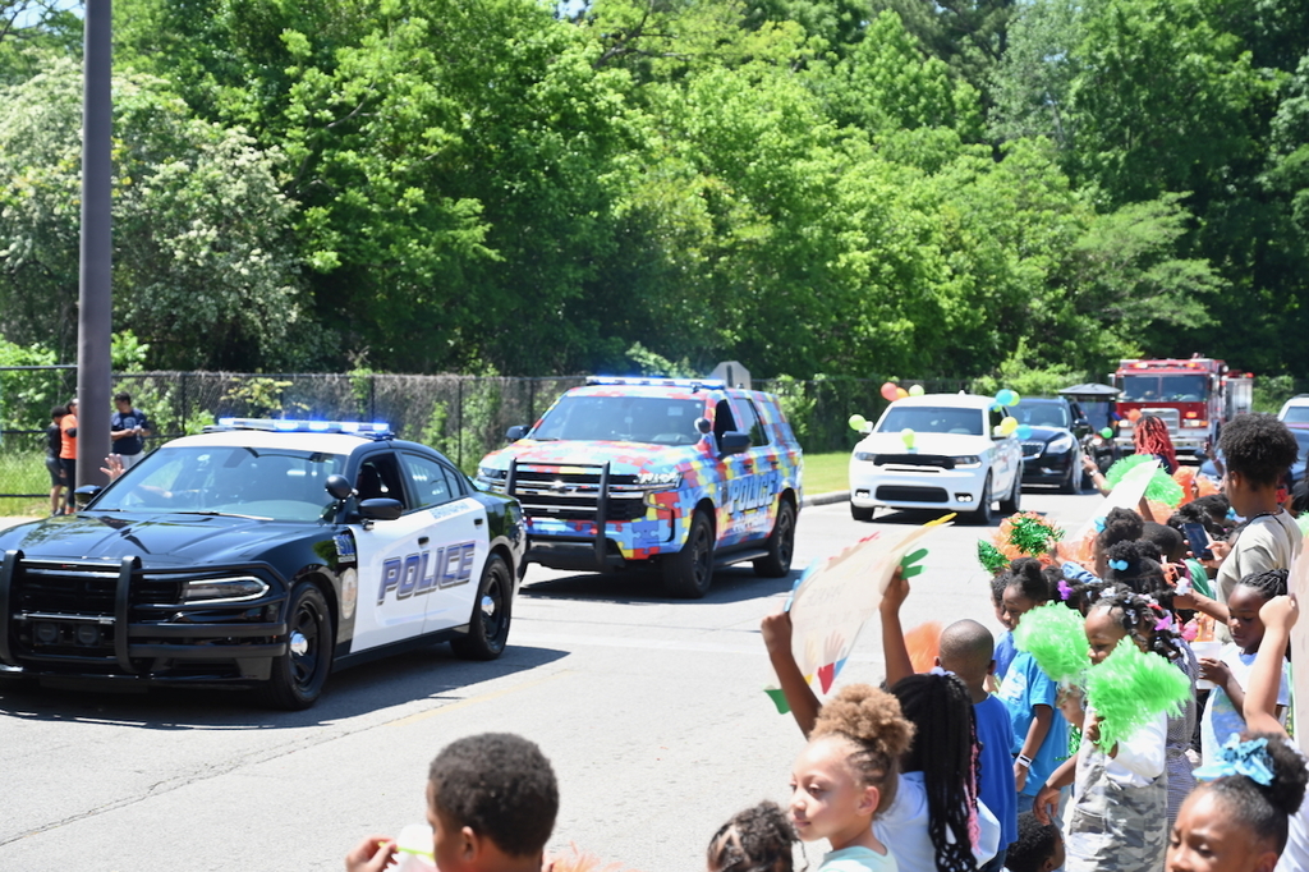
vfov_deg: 19.4
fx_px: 2544
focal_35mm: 70
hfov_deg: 28.9
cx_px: 654
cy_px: 436
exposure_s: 1/250
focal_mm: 70
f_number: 5.6
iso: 160
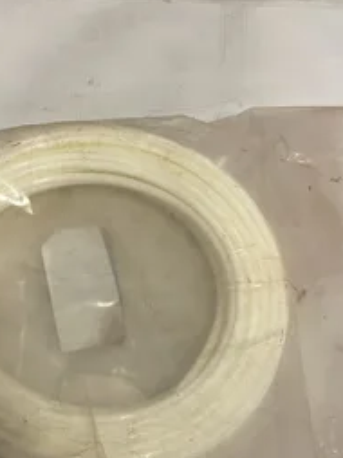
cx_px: 108
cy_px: 314
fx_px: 543
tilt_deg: -66.3
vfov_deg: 45.0
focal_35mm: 41
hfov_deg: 34.7
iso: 160
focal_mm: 4.2
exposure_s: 1/60
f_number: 1.6
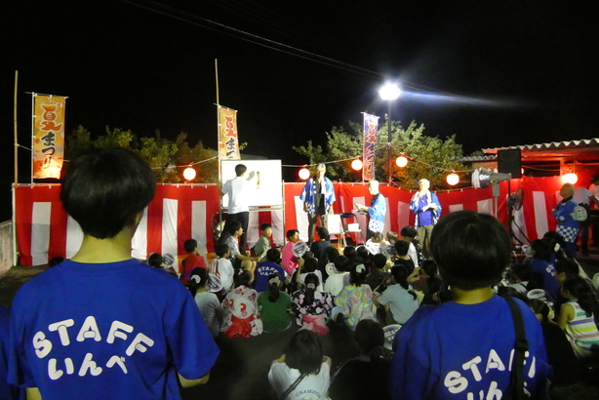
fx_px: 433
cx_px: 290
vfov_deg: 49.6
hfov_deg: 69.3
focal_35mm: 26
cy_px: 191
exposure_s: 1/30
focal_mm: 4.3
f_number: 3.3
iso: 1600
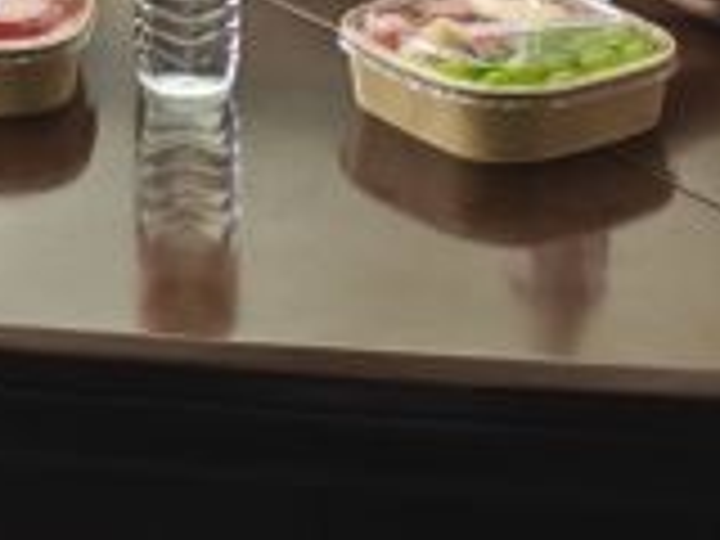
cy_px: -742
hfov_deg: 12.9
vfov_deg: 9.0
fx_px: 3120
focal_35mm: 150
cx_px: -86
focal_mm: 5.84
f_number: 1.6
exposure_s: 1/100
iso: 250
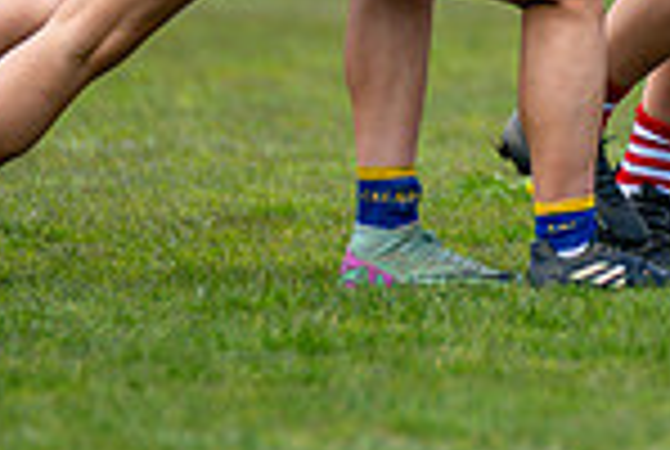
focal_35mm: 1410
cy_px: -304
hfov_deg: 1.5
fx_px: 26294
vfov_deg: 1.0
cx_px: 675
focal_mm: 300
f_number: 2.8
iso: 400
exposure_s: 1/4000
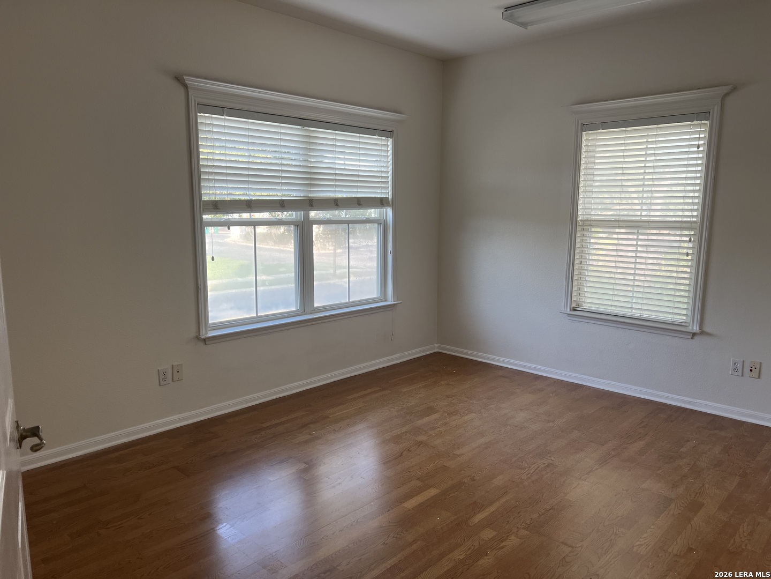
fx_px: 579
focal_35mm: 26
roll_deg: +0.0
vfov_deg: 53.1
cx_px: 386
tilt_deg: -9.0
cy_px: 290
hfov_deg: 67.3
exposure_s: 1/121
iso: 64
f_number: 1.5
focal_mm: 5.7
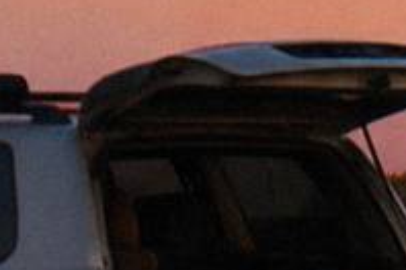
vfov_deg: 7.3
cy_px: 264
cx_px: 1003
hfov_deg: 9.6
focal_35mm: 187
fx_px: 2109
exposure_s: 1/1250
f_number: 4.5
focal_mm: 37
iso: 640
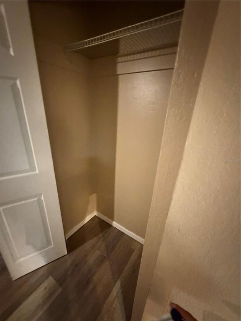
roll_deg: -1.9
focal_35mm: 14
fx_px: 130
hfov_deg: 85.7
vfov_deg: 102.1
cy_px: 160
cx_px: 120
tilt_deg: -20.2
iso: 1250
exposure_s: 1/30
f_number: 2.2
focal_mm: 2.22
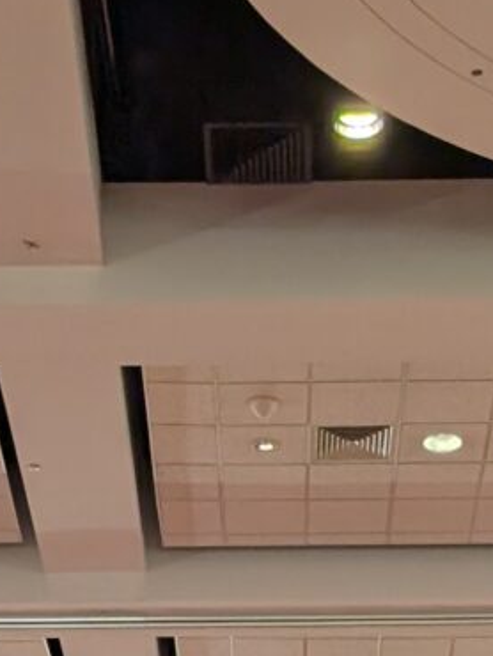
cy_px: 1651
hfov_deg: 11.2
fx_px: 2523
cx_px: 234
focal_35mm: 133
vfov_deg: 11.7
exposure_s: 1/126
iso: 36
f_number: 1.68
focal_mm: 6.9
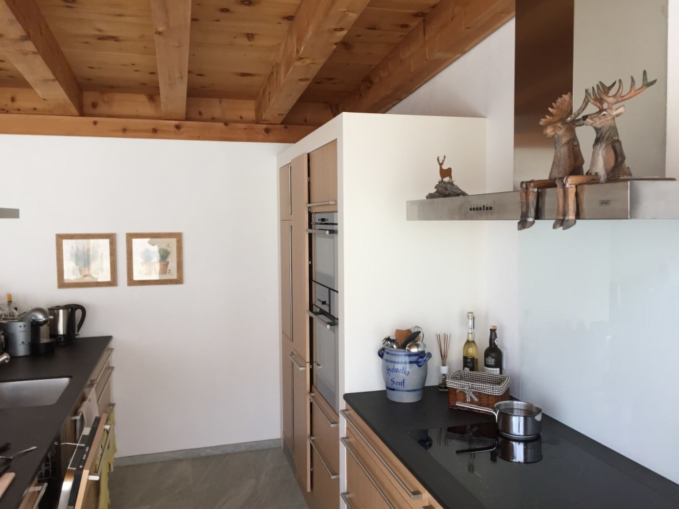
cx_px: 340
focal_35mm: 29
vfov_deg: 48.2
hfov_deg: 61.7
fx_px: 569
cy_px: 254
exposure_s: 1/30
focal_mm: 4.15
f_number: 2.2
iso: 40
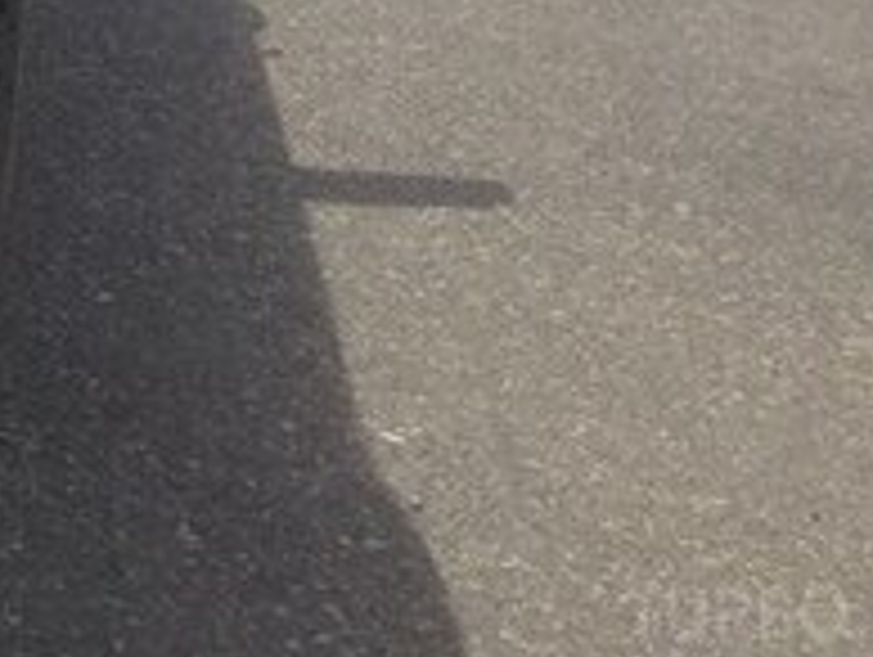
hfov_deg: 15.9
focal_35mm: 112
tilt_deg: -3.6
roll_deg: -5.5
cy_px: -421
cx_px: -500
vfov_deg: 12.4
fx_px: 2828
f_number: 2.4
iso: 50
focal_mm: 4.12
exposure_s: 1/1153
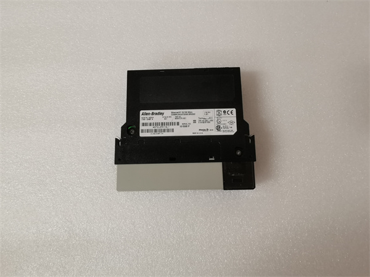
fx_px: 224
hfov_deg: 79.0
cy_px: 138
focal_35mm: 21
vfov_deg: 63.4
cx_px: 185
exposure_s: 1/36
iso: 200
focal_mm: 3.95
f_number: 2.2
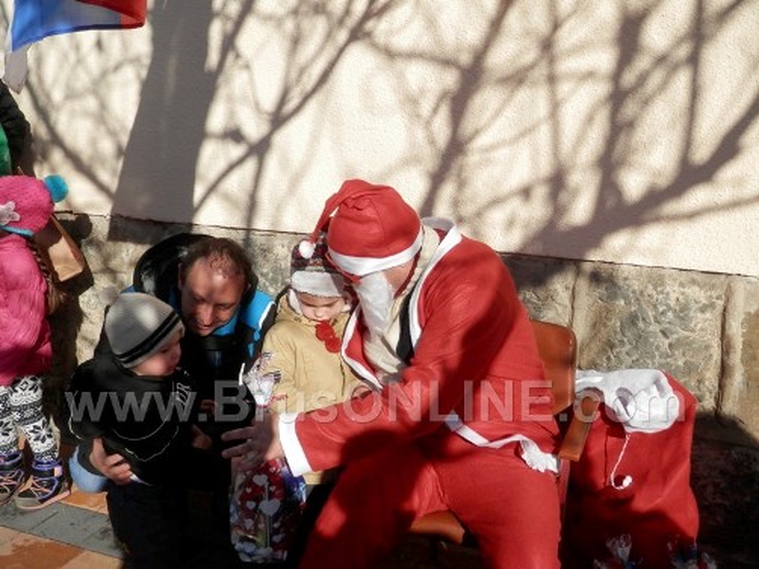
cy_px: 284
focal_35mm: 37
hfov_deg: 50.2
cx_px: 380
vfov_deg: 38.6
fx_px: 811
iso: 80
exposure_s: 1/1250
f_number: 3.6
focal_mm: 6.6
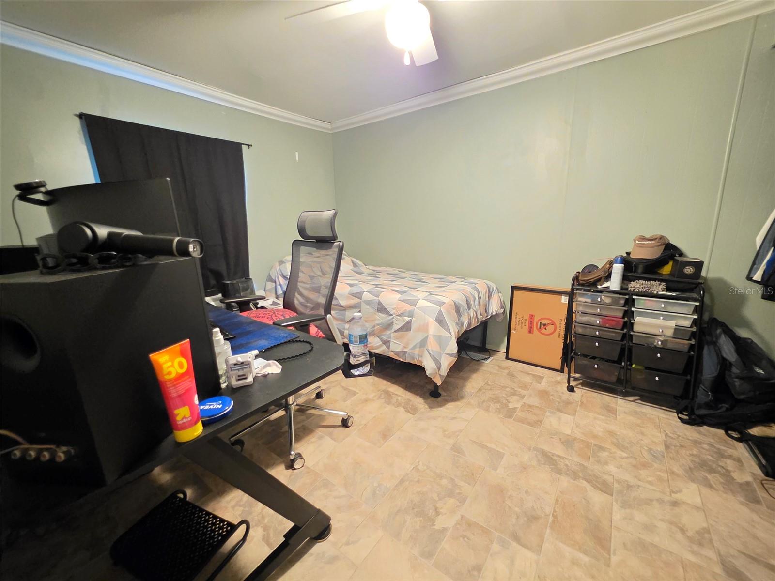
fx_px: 291
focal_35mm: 13
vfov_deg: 89.9
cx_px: 388
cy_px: 290
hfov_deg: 106.2
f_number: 1.9
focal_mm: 2.2
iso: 2500
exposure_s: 1/24
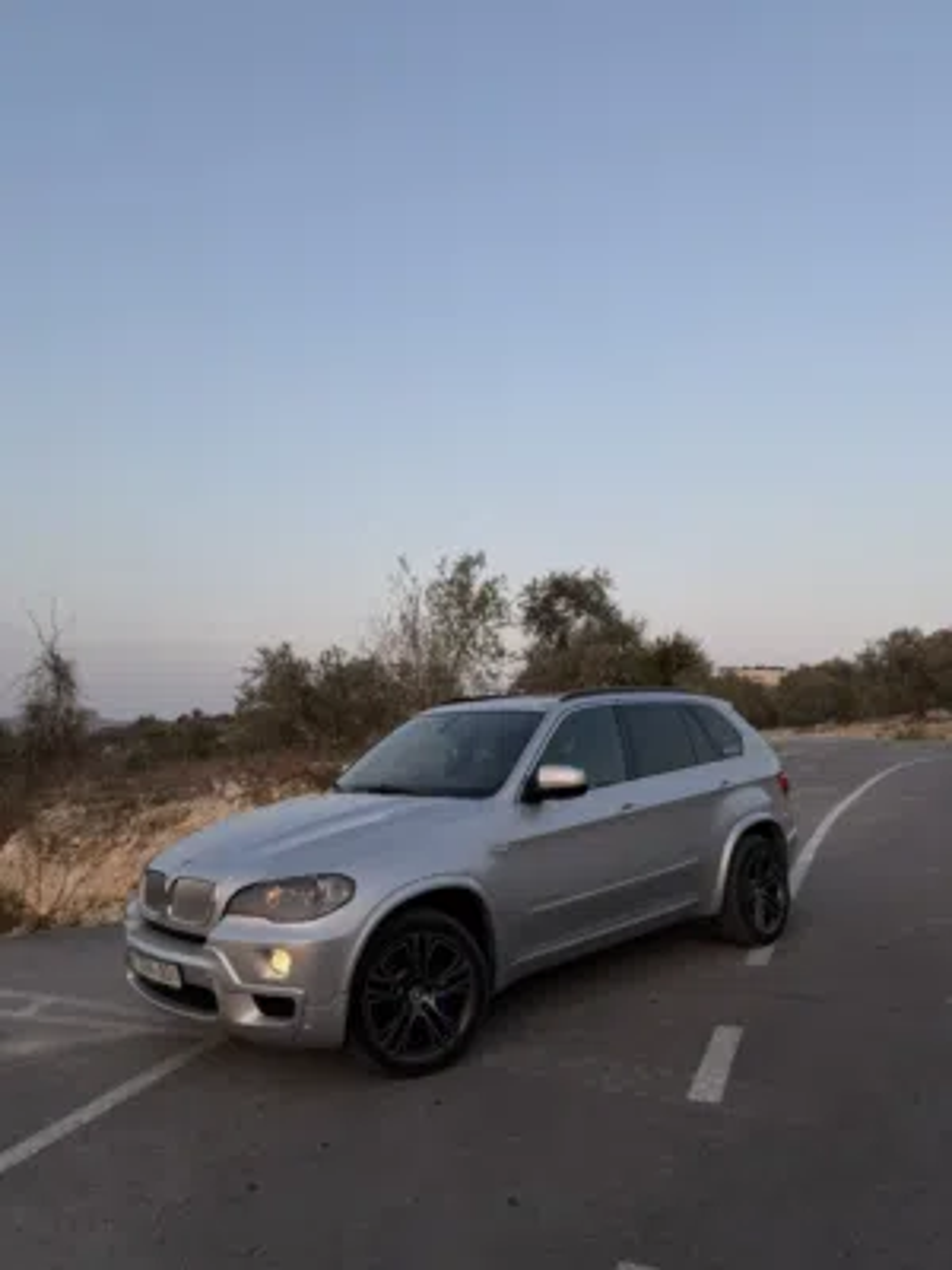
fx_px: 880
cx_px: 476
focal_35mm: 24
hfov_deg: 56.8
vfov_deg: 71.6
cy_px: 635
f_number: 1.78
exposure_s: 1/888
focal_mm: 6.76
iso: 80
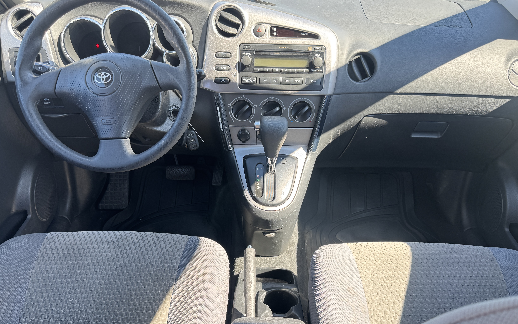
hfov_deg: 64.6
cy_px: 194
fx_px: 409
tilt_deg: -37.5
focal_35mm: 29
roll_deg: -0.5
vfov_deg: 42.9
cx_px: 259
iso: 80
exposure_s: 1/121
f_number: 1.78
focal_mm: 6.76
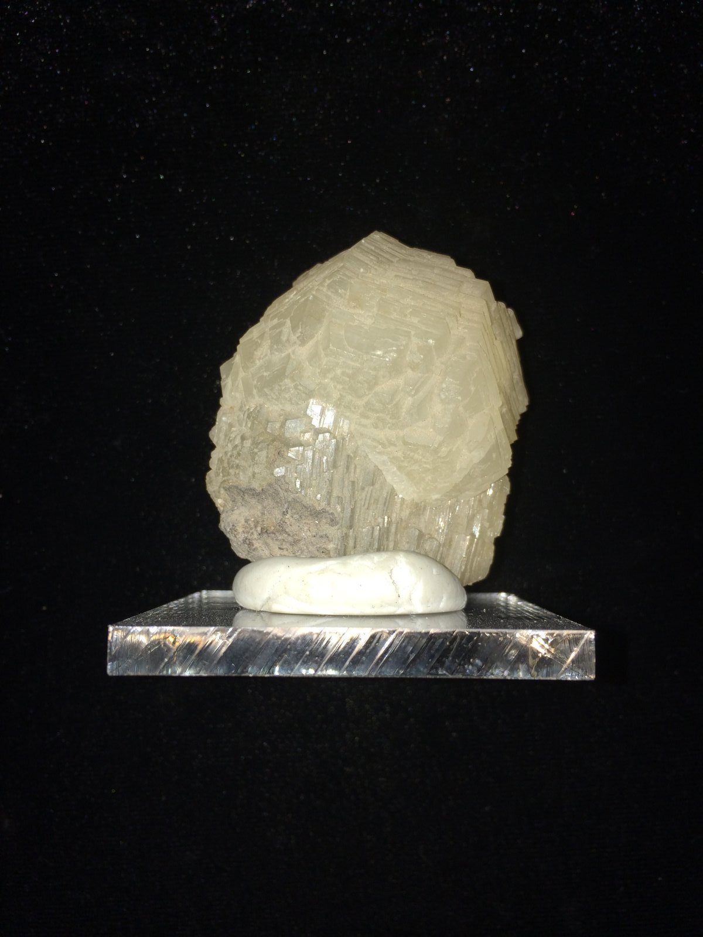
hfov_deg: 46.8
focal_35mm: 30
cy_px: 468
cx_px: 352
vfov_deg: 60.0
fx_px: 812
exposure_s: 1/221
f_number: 2.2
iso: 32
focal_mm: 4.12
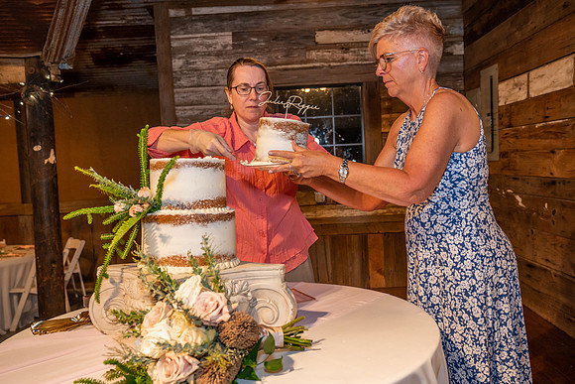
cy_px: 192
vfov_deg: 40.0
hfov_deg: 57.2
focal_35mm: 33
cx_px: 288
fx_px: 527
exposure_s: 1/60
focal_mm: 33
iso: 1600
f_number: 4.5
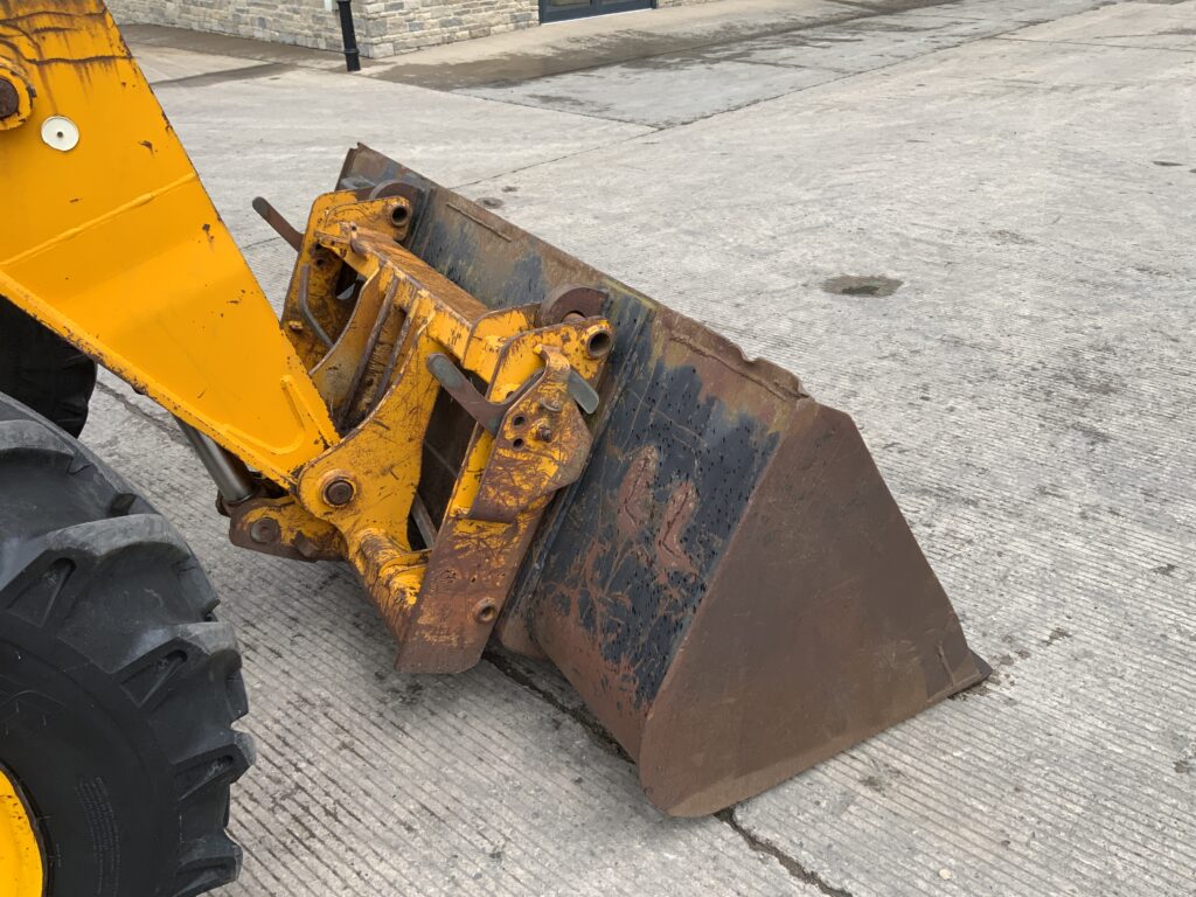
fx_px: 1002
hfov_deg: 61.7
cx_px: 598
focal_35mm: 29
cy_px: 448
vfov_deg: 48.2
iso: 16
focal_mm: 3
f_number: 1.8
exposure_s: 1/657
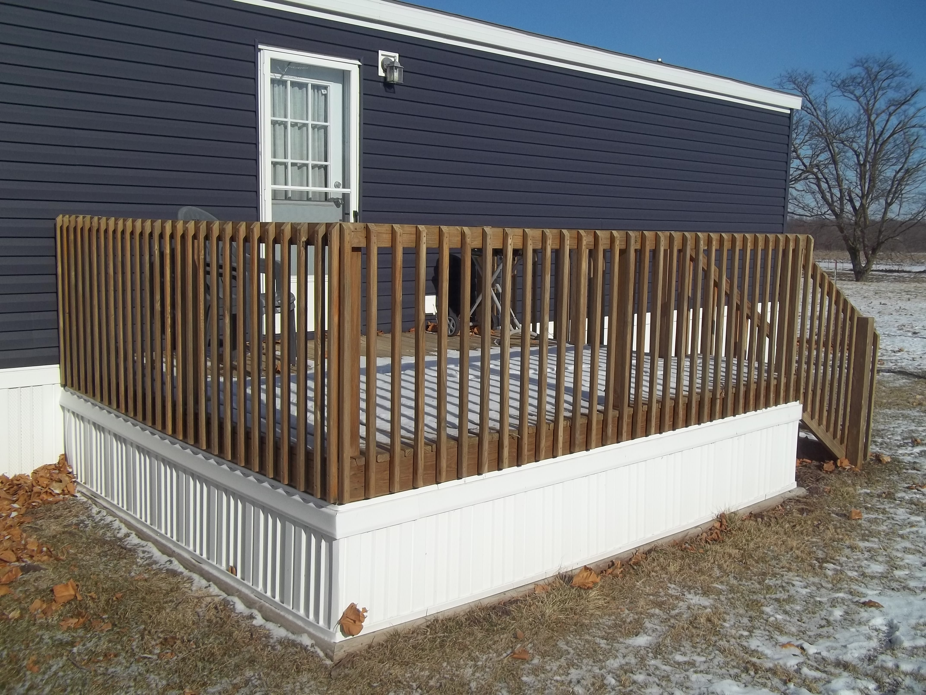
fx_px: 856
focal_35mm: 32
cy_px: 348
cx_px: 463
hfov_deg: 56.8
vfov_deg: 44.2
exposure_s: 1/400
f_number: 8.8
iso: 64
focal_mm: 5.7
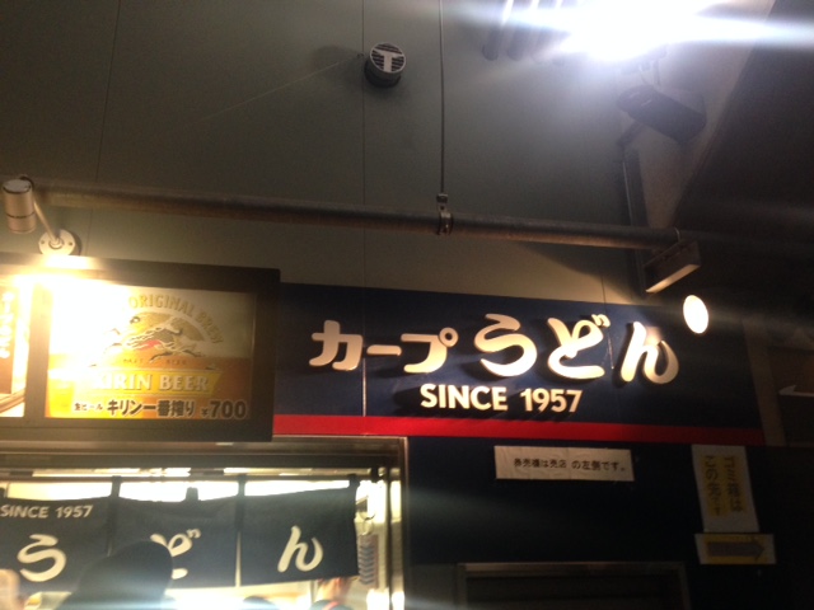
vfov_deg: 42.9
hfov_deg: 55.4
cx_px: 407
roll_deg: +2.4
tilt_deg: +21.5
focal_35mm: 33
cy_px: 305
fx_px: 776
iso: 160
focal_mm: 4.12
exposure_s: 1/20
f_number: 2.4
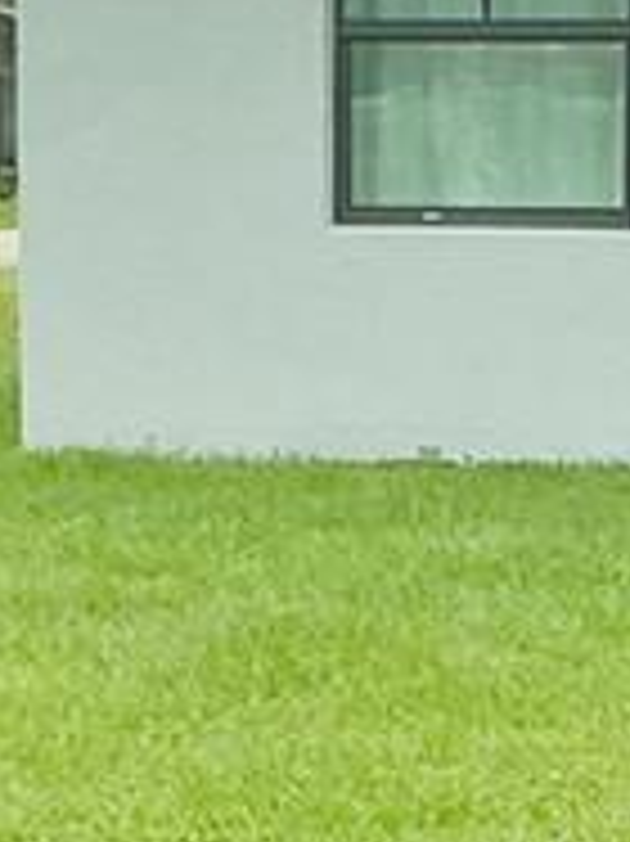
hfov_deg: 8.0
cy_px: 770
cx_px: 504
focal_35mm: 186
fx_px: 4519
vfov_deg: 10.6
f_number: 1.8
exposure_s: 1/1144
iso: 25
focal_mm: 3
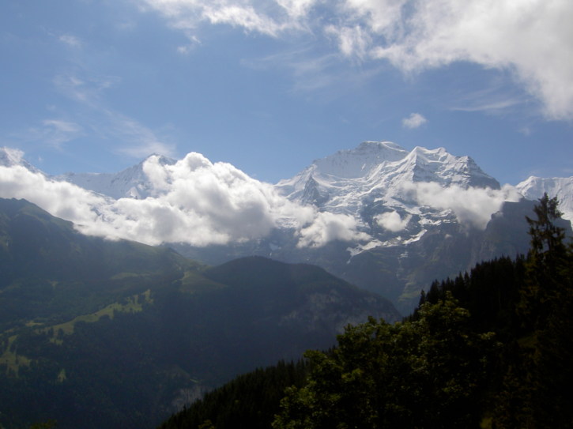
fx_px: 563
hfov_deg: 54.0
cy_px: 214
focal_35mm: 34
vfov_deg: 41.8
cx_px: 286
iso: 50
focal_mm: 5.6
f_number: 4.7
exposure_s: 1/1000
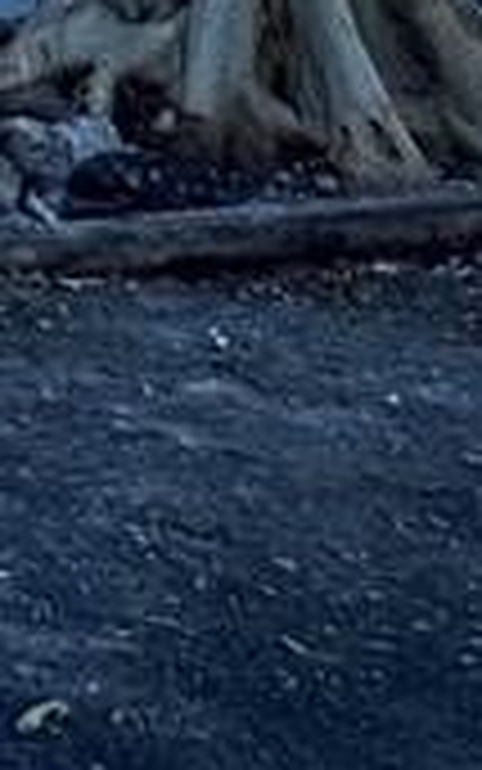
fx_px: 2919
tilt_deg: +18.6
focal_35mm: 139
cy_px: -1639
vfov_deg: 10.2
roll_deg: -0.2
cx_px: -1586
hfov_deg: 6.8
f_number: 2.2
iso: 40
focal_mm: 2.22
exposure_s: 1/567
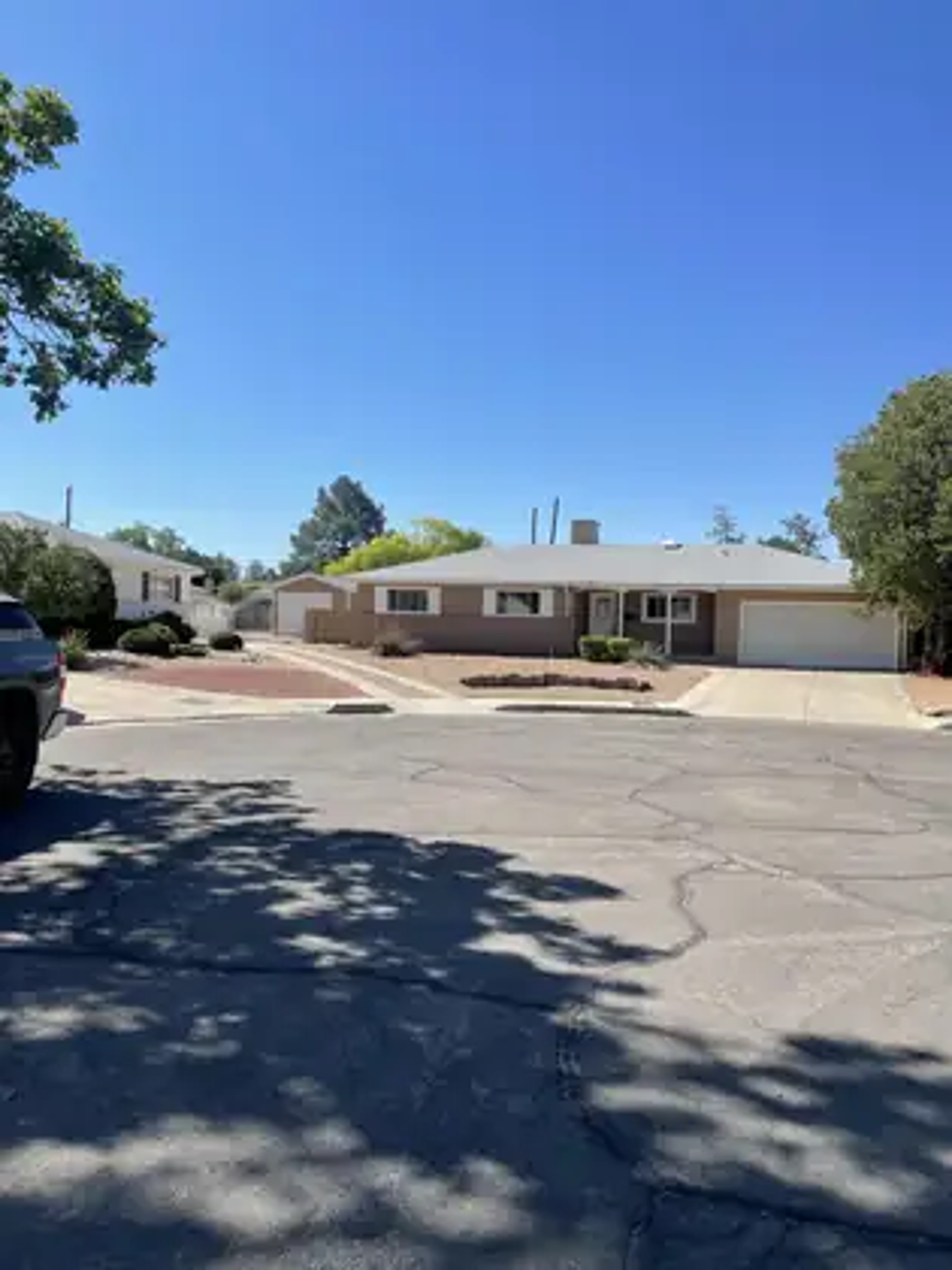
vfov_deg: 69.4
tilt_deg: -0.8
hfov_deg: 54.9
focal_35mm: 25
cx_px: 476
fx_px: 917
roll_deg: -2.5
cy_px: 635
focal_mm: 5.1
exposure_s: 1/3257
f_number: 1.6
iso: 32
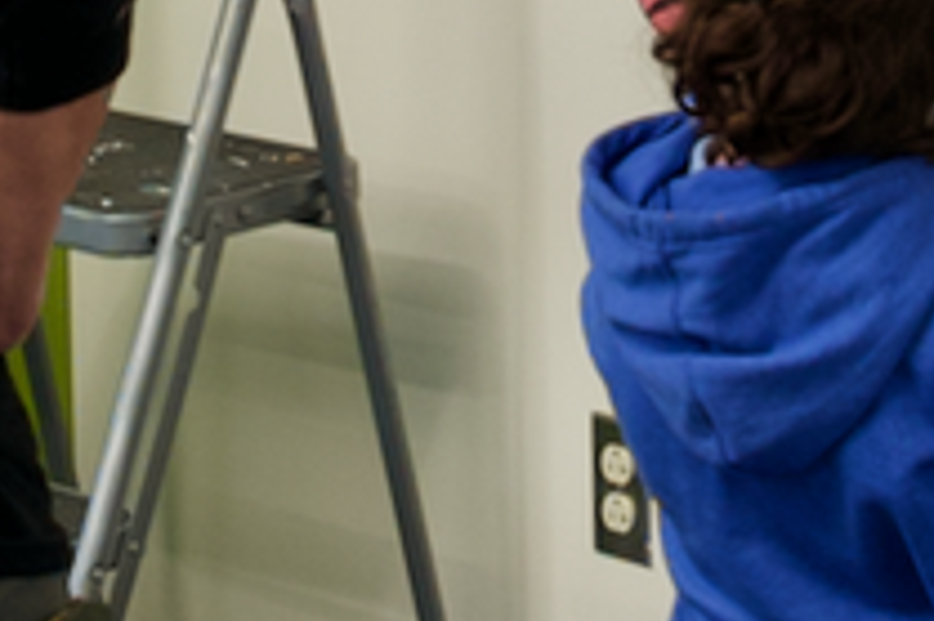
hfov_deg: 10.5
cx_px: 501
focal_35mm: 196
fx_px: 5081
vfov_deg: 6.9
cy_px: -395
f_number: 3.2
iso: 320
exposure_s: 1/40
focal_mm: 14.65
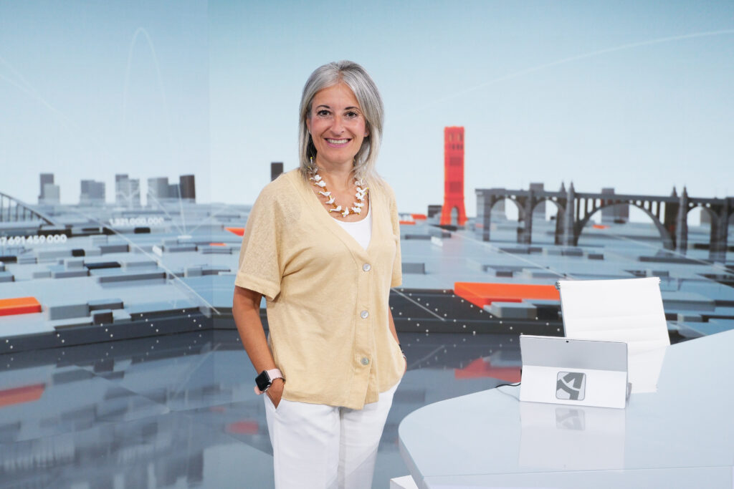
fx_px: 897
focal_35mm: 44
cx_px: 367
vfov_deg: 30.5
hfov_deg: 44.5
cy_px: 244
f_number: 4.5
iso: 1250
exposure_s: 1/100
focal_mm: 29.6
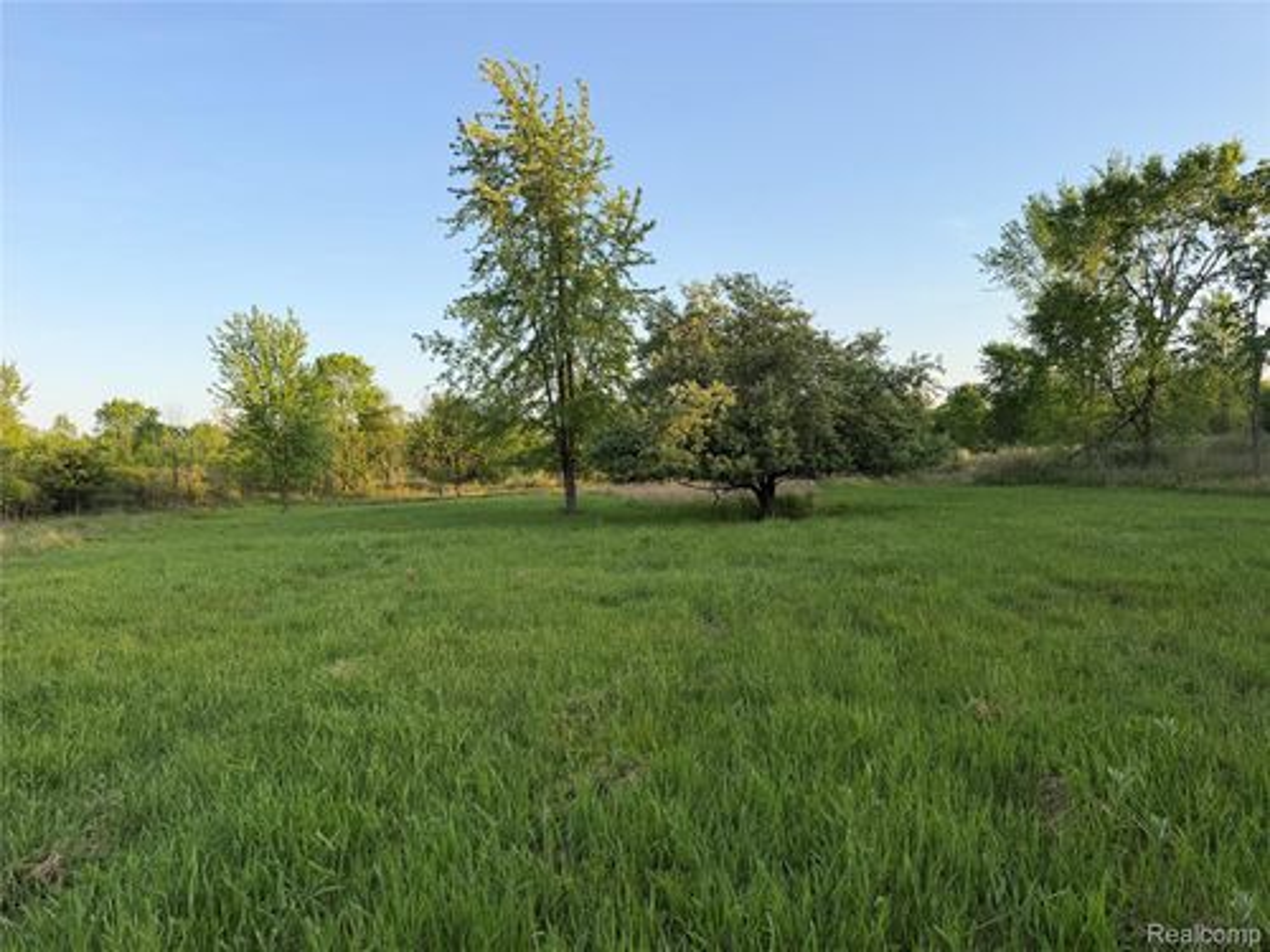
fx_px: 881
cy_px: 476
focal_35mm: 24
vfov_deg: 56.8
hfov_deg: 71.6
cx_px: 635
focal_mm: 6.76
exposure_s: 1/1122
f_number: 1.78
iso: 80
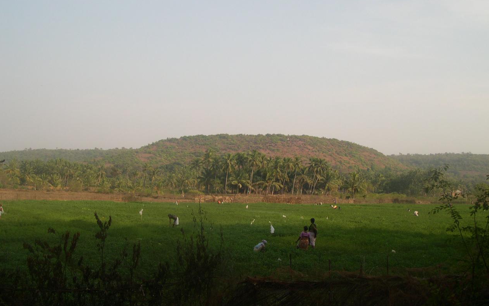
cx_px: 242
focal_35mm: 41
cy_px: 128
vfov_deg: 31.2
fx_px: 546
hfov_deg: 48.2
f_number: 7.6
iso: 100
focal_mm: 8
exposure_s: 1/103
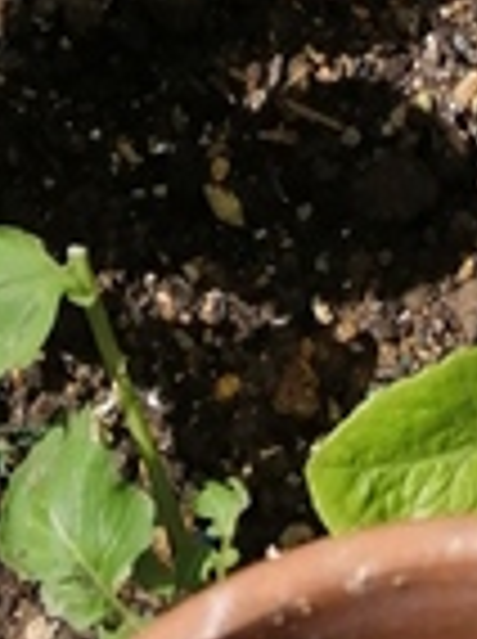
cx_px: 207
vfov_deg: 15.0
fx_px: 2027
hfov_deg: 13.4
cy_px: -598
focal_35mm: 110
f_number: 1.8
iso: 50
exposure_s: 1/2370
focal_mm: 3.6
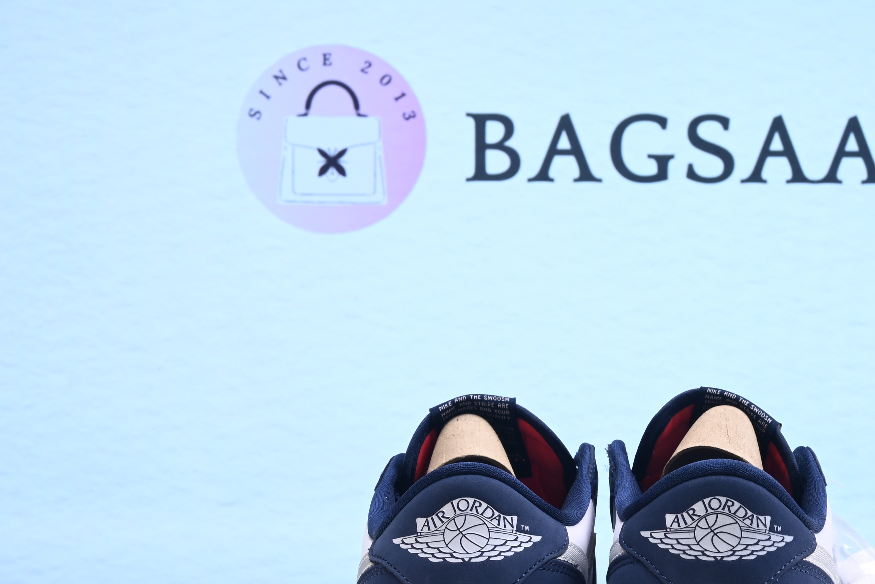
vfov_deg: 19.4
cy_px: 408
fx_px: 1702
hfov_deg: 28.6
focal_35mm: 70
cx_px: 603
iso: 100
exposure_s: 1/2
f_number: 16
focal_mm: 37
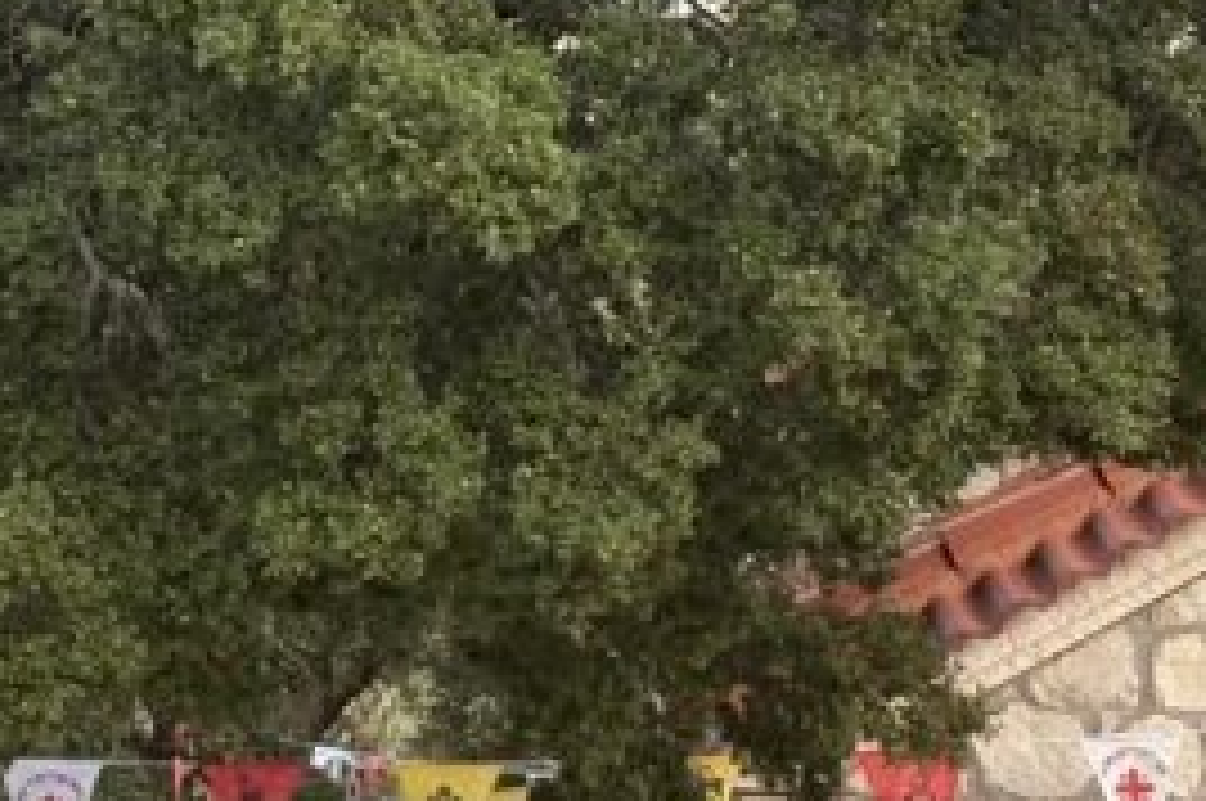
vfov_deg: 6.6
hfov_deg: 10.0
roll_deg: -0.7
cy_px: 585
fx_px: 6926
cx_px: 603
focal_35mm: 207
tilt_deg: -1.9
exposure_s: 1/243
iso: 50
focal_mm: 5.96
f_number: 1.6
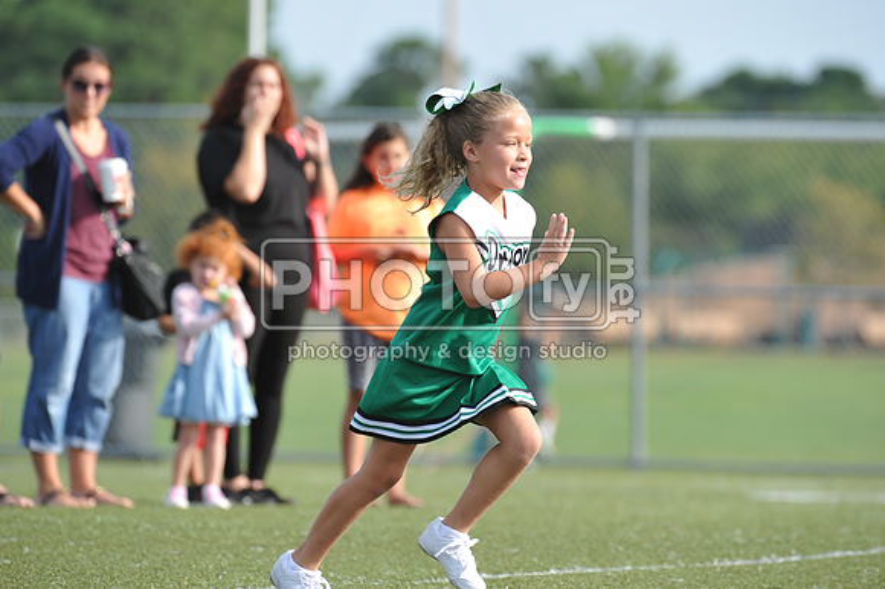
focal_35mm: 400
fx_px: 9827
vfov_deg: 3.4
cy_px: 294
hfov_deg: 5.2
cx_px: 442
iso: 800
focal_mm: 400
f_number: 7.1
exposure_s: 1/800
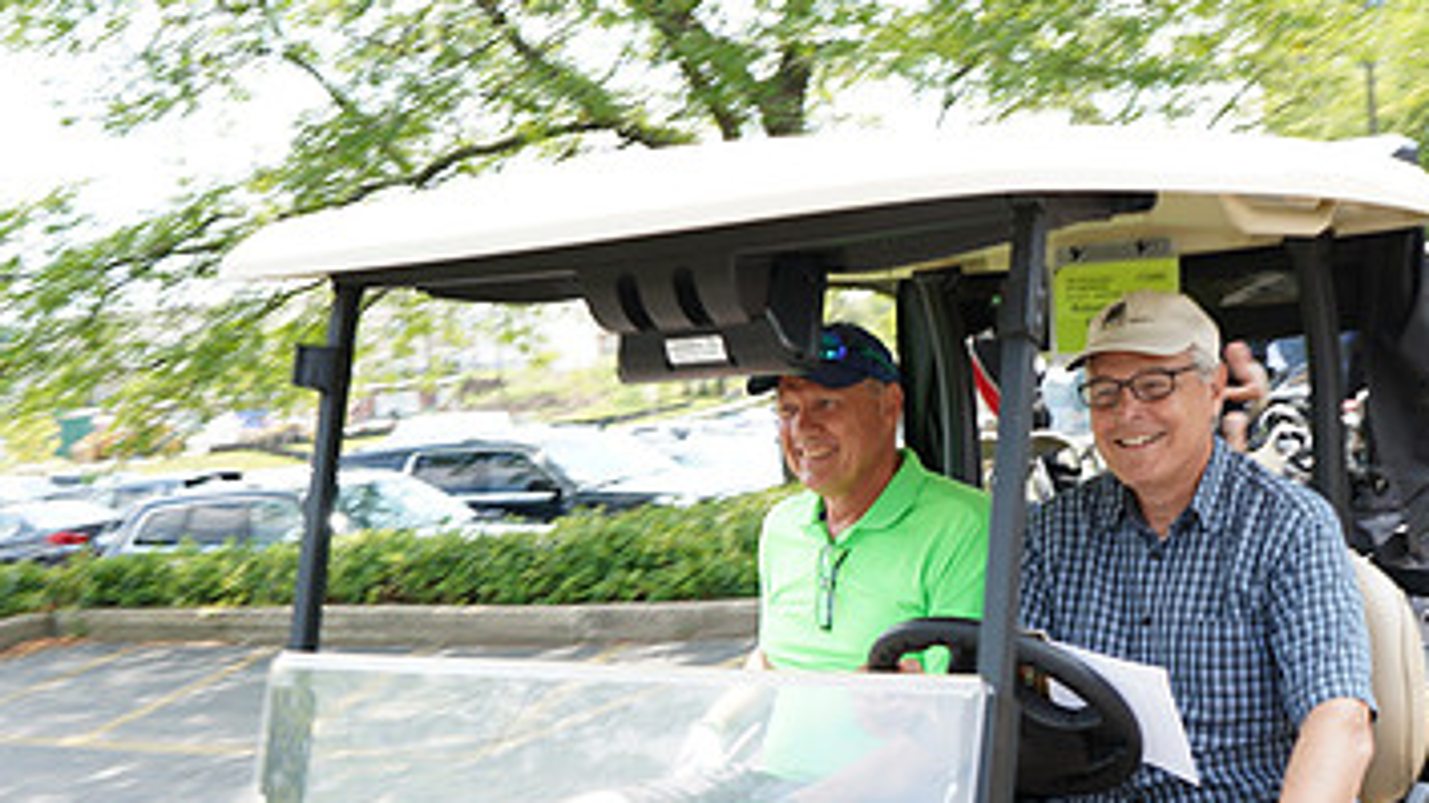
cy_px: 632
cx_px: 937
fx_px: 1819
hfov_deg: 42.4
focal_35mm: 48
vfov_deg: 24.5
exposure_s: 1/125
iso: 100
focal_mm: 28
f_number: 4.5
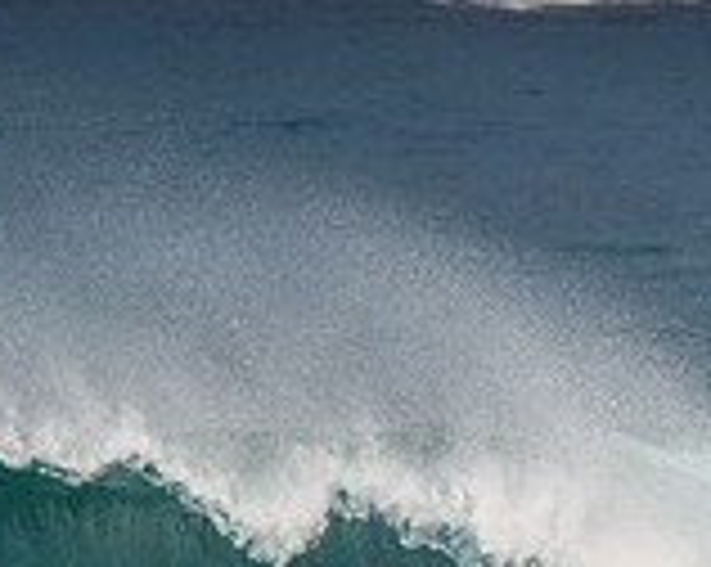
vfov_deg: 0.6
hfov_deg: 0.8
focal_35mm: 2583
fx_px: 54287
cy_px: 650
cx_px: 234
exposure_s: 1/2000
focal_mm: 500
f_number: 5.6
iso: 280
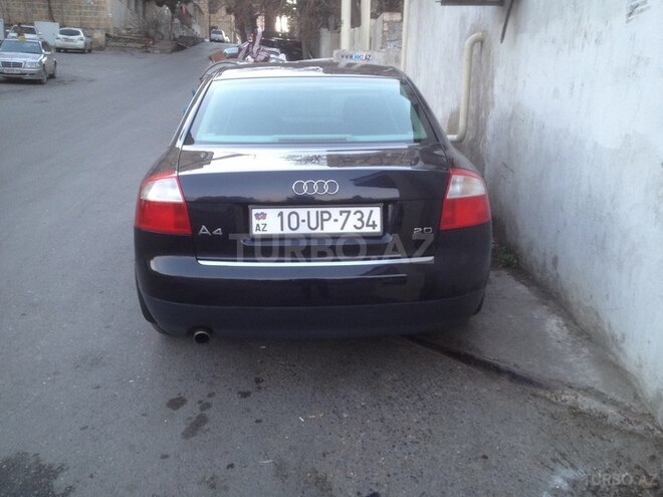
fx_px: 670
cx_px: 332
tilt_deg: -11.0
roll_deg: -1.3
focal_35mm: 35
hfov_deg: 52.6
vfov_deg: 40.7
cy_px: 248
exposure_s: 1/20
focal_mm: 4.28
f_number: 2.4
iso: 80
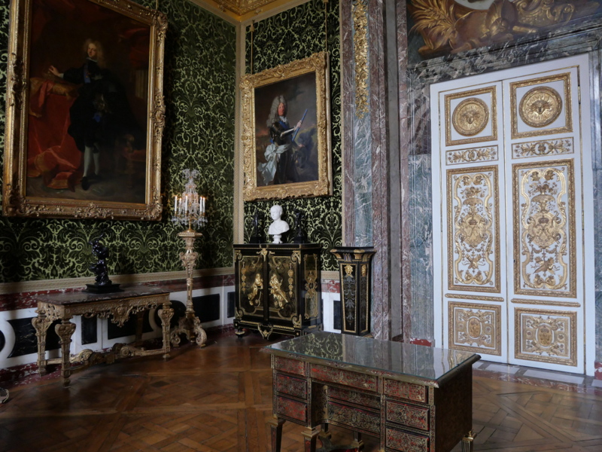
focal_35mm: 24
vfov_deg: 56.8
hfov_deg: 71.6
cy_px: 226
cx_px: 301
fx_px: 417
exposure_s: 1/60
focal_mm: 12
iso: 1600
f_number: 3.5
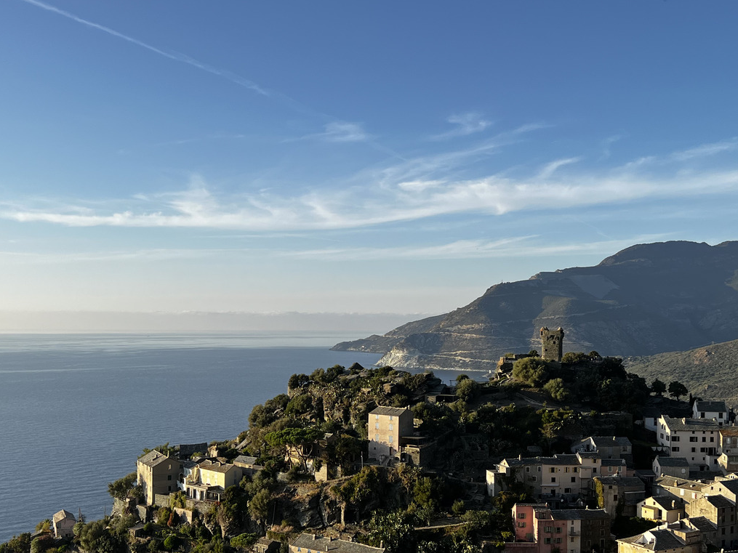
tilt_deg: -1.8
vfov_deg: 35.0
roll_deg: +0.0
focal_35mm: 41
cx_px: 323
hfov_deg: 45.7
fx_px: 874
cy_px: 344
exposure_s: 1/3356
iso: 50
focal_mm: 5.7
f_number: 1.5
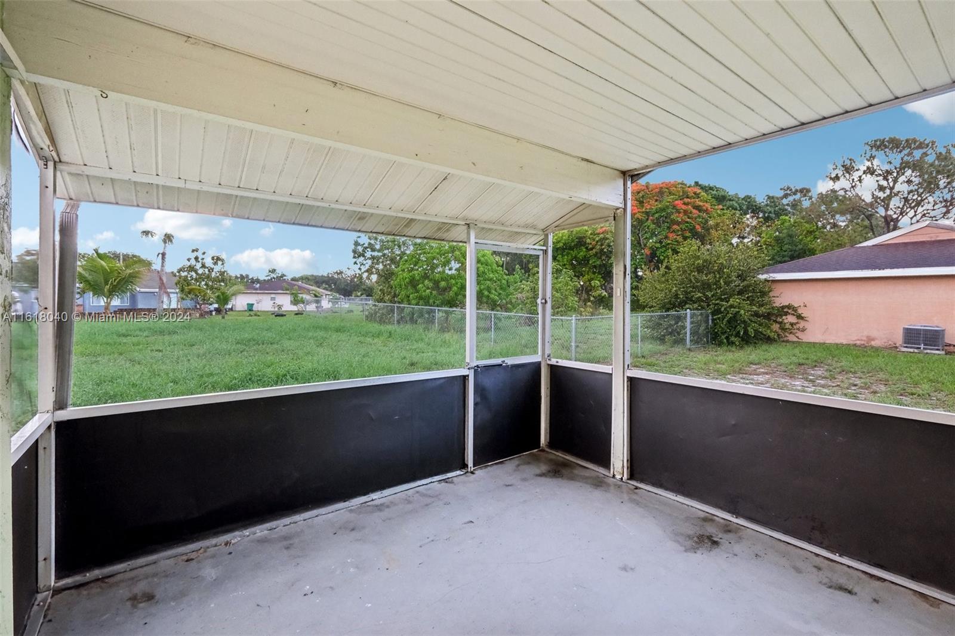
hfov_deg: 100.4
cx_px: 478
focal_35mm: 15
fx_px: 398
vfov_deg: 77.3
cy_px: 318
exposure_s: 1/27
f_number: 7.1
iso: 1600
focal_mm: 10
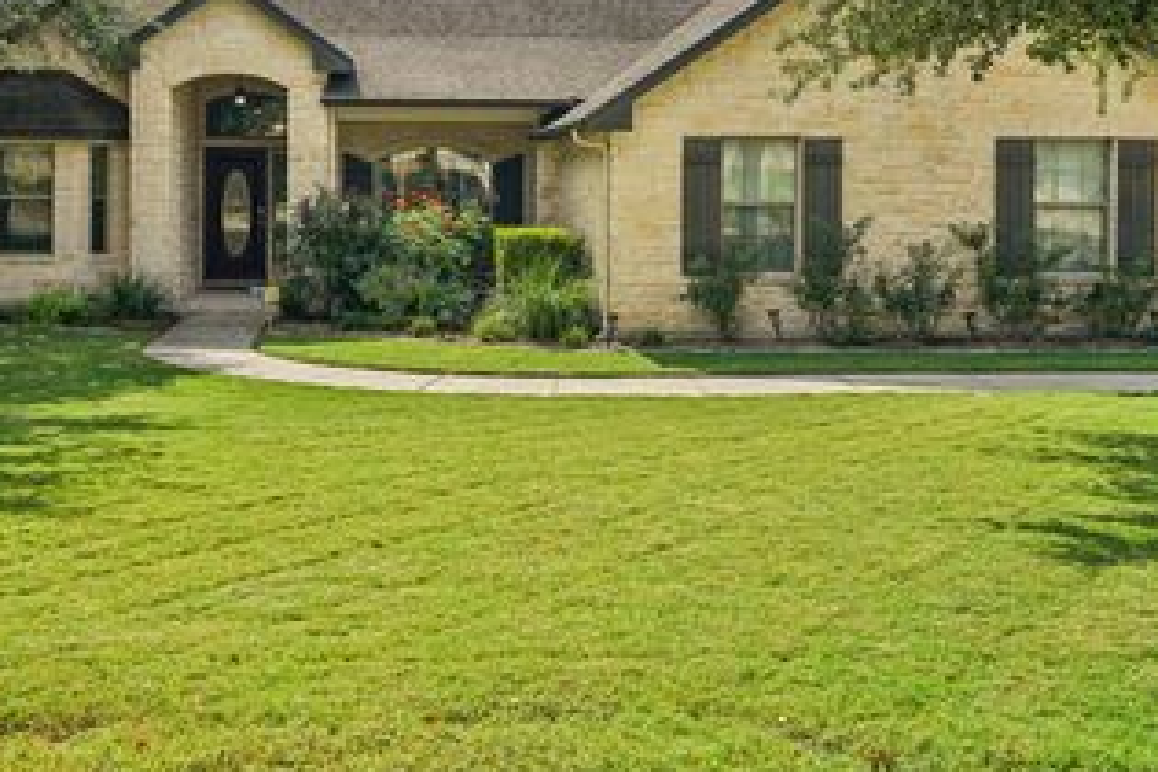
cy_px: 186
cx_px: 419
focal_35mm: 46
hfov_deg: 42.4
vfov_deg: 28.8
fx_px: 1480
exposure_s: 1/800
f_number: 4
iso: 200
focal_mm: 29
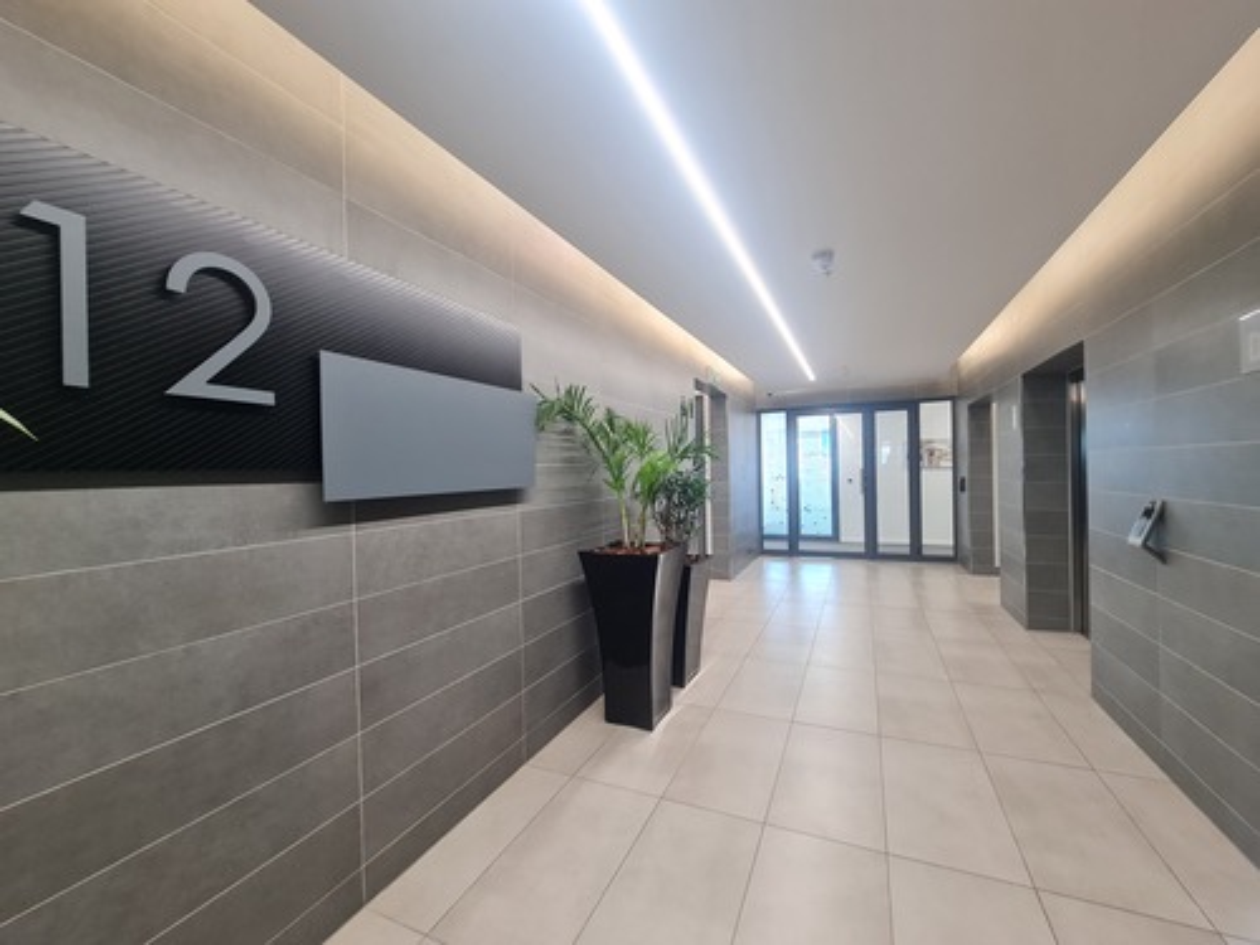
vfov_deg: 89.9
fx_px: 473
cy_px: 472
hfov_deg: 106.2
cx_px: 630
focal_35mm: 13
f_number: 2.2
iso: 200
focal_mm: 2.2
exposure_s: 1/50
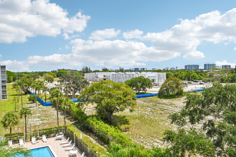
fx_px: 197
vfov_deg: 43.6
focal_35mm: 30
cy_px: 78
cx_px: 118
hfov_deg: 61.9
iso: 2500
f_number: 8
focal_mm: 30
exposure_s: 1/6400
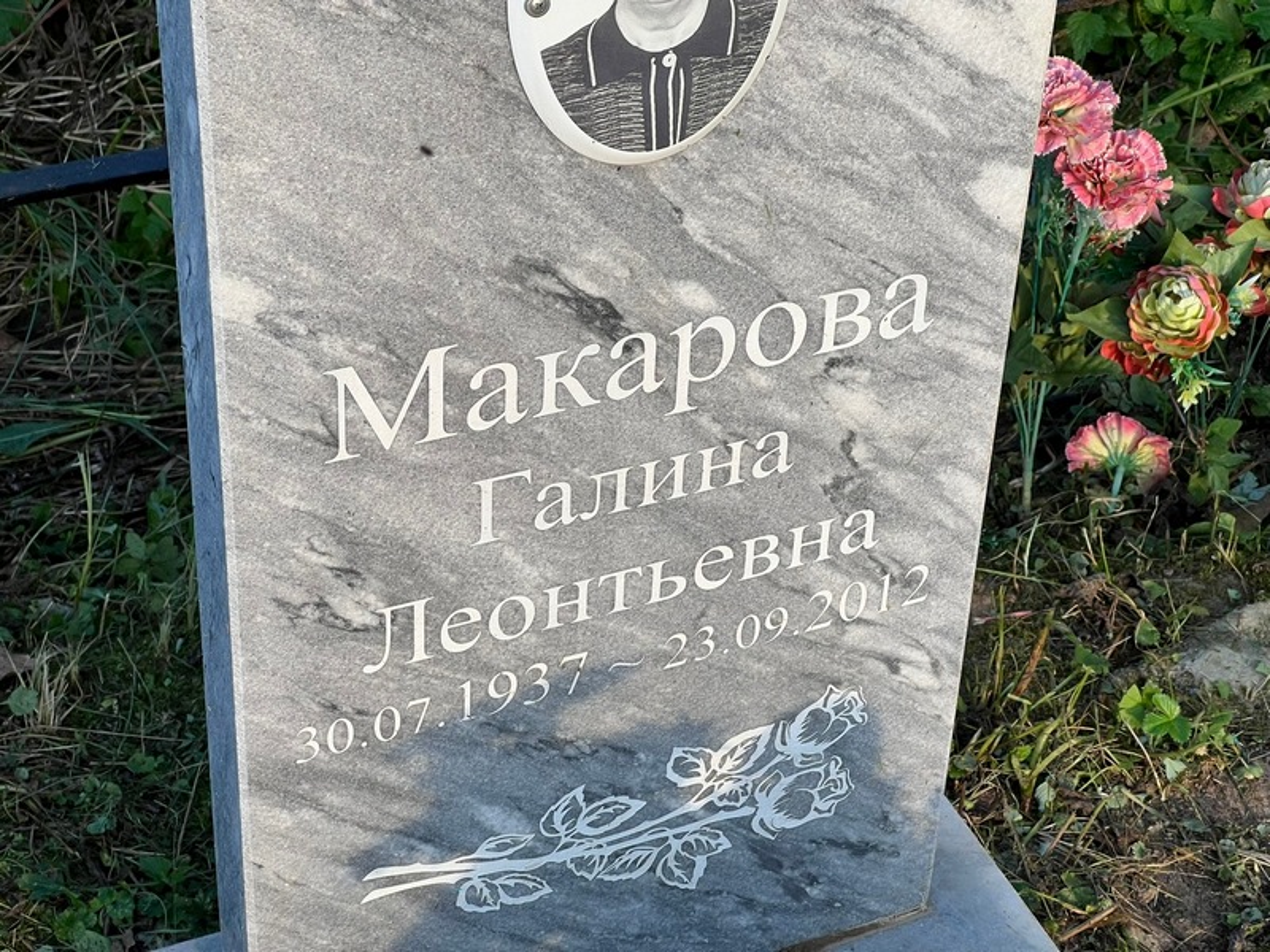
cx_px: 635
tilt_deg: -34.0
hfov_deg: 25.3
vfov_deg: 19.1
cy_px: 476
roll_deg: -1.7
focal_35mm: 77
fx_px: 2825
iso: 32
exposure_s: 1/163
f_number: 2.8
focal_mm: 9
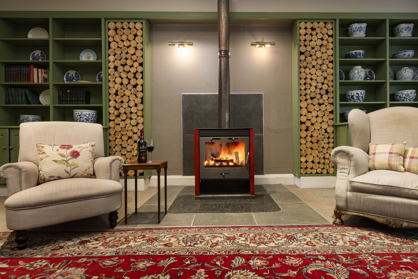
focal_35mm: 18
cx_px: 240
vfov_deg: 67.1
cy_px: 121
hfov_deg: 89.4
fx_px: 209
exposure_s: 2.5
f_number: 8
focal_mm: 10
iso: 200
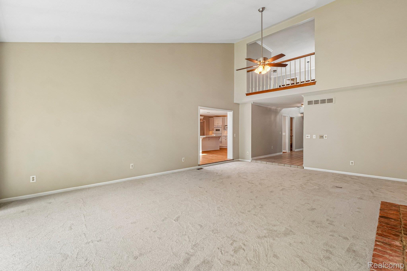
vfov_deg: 77.3
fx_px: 170
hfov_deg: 100.4
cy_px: 136
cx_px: 204
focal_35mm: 15
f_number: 8
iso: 320
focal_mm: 10
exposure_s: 1/30
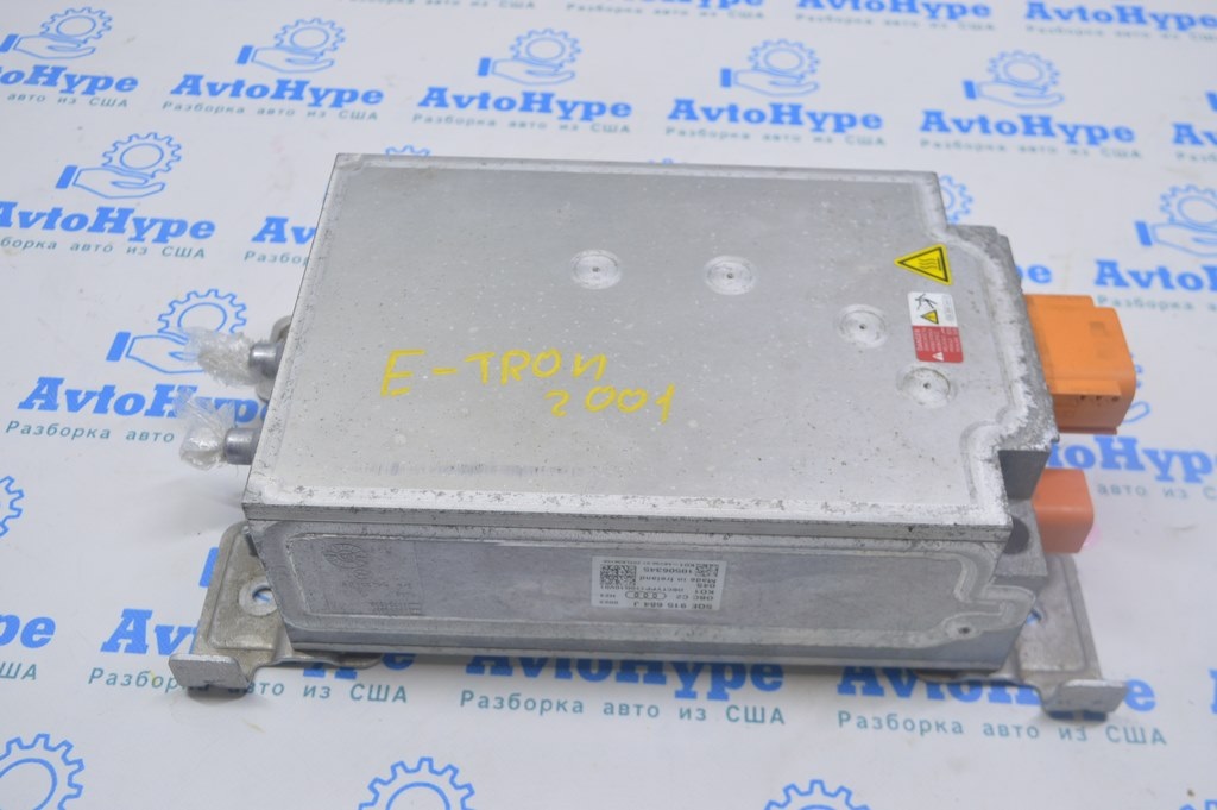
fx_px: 1216
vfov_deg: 36.8
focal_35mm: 36
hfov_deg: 53.2
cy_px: 405
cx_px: 608
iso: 400
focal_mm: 24
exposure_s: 1/25
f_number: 5.6
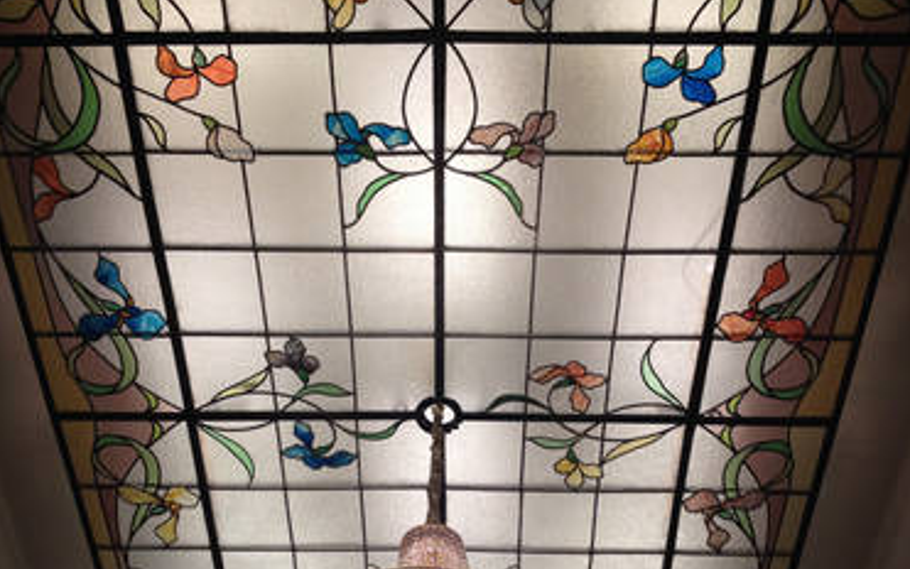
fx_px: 1240
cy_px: 464
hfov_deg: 40.3
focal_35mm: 50
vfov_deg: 25.4
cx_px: 455
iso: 80
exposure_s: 1/20
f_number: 2.4
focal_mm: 4.28
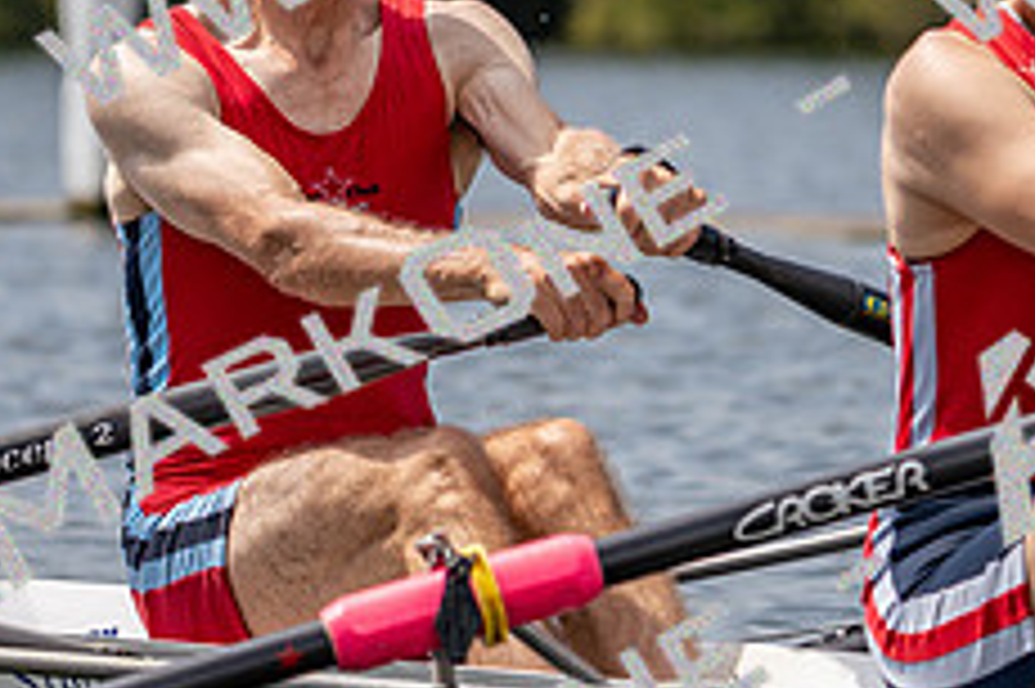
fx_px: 14508
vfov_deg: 2.7
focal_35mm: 505
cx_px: 594
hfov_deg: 4.1
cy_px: 119
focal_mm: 200
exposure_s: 1/1600
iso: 200
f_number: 5.6
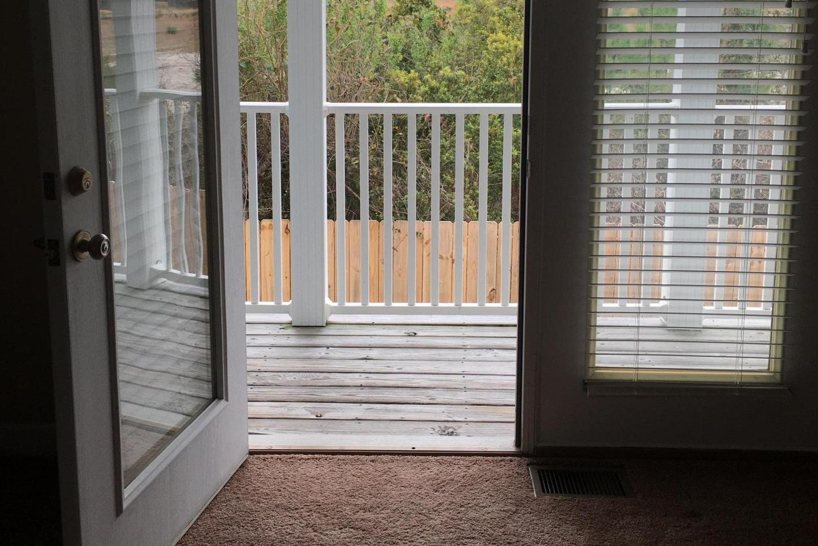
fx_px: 932
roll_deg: -1.9
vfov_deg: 32.1
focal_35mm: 41
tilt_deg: -8.4
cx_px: 414
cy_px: 150
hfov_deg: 47.4
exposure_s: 1/306
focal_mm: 4.15
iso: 25
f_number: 2.2
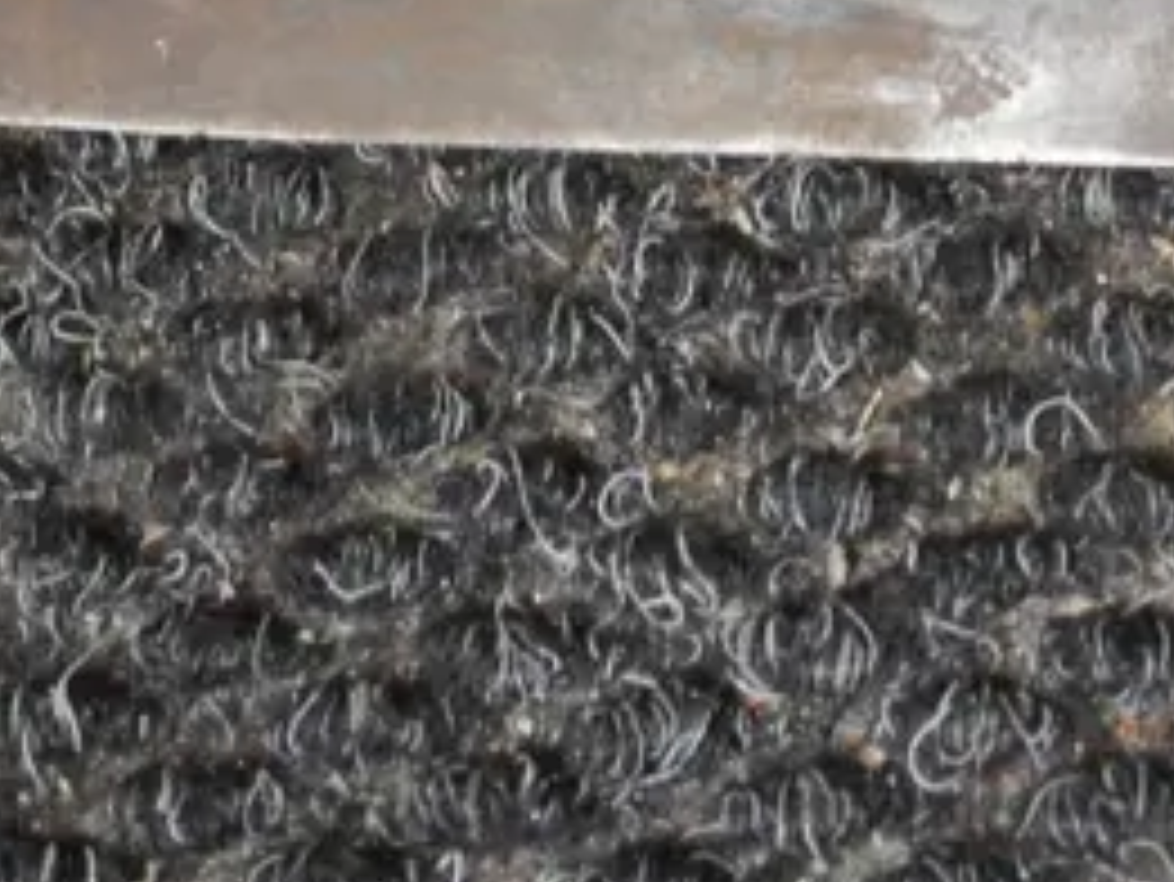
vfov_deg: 9.2
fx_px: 5327
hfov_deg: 12.3
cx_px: 1385
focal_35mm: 157
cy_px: -488
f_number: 4.5
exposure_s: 1/60
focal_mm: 20
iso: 1000
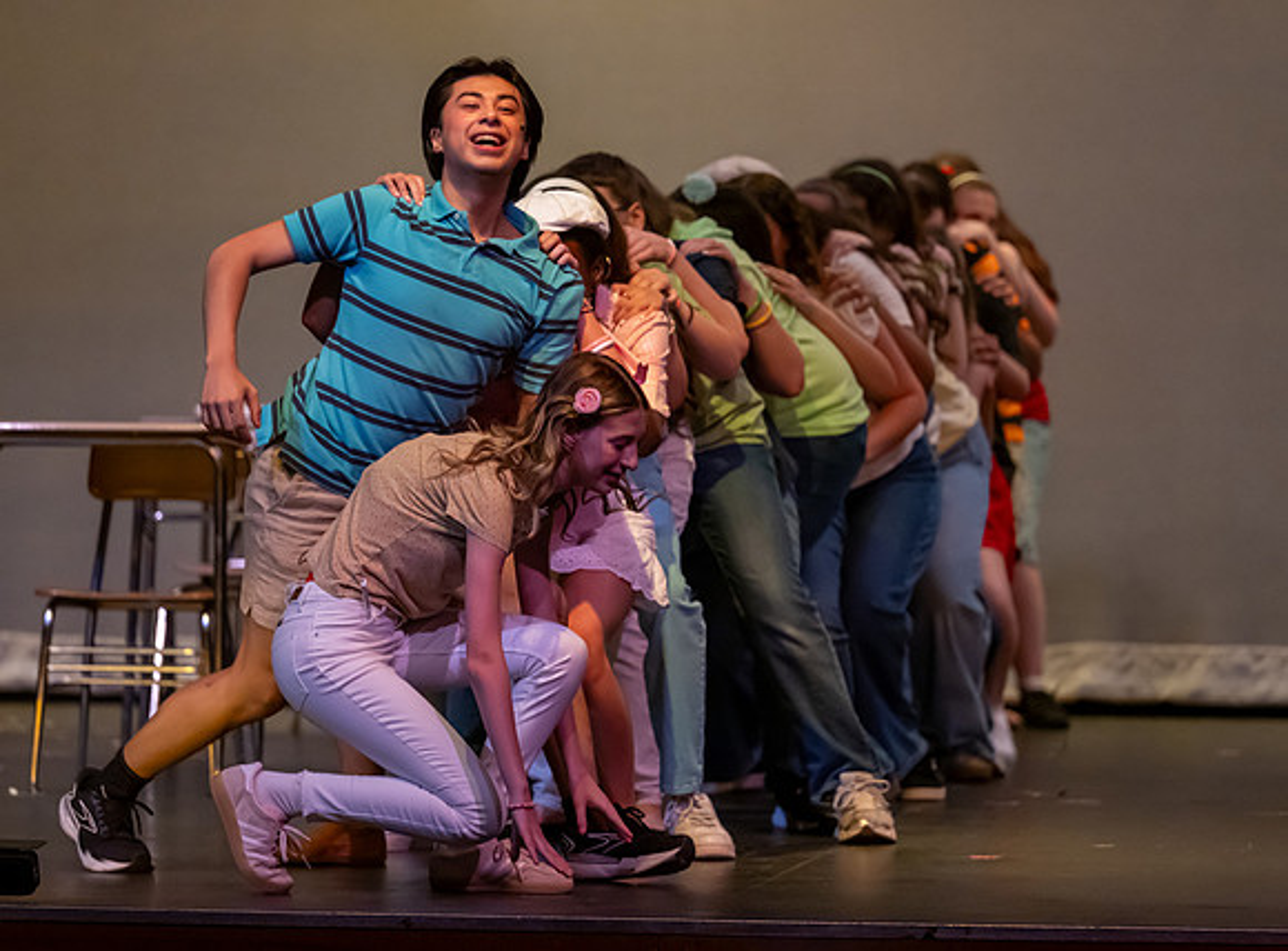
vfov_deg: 5.8
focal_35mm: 256
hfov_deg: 7.8
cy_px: 430
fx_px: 9460
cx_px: 586
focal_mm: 185
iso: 2500
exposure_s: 1/500
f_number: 2.8
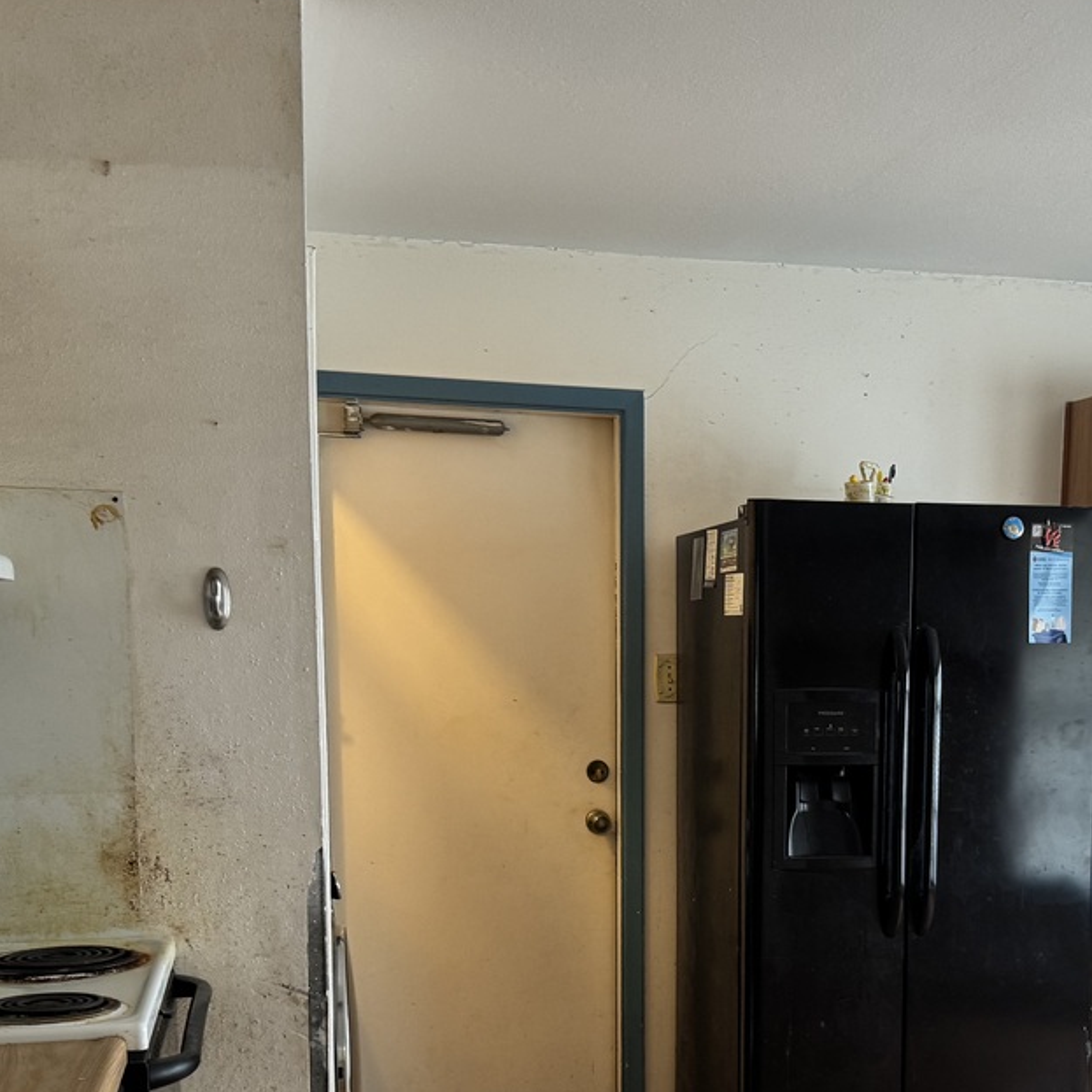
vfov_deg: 33.5
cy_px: 896
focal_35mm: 49
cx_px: 755
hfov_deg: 34.3
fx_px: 1749
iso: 200
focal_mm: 6.76
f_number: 1.78
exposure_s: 1/60
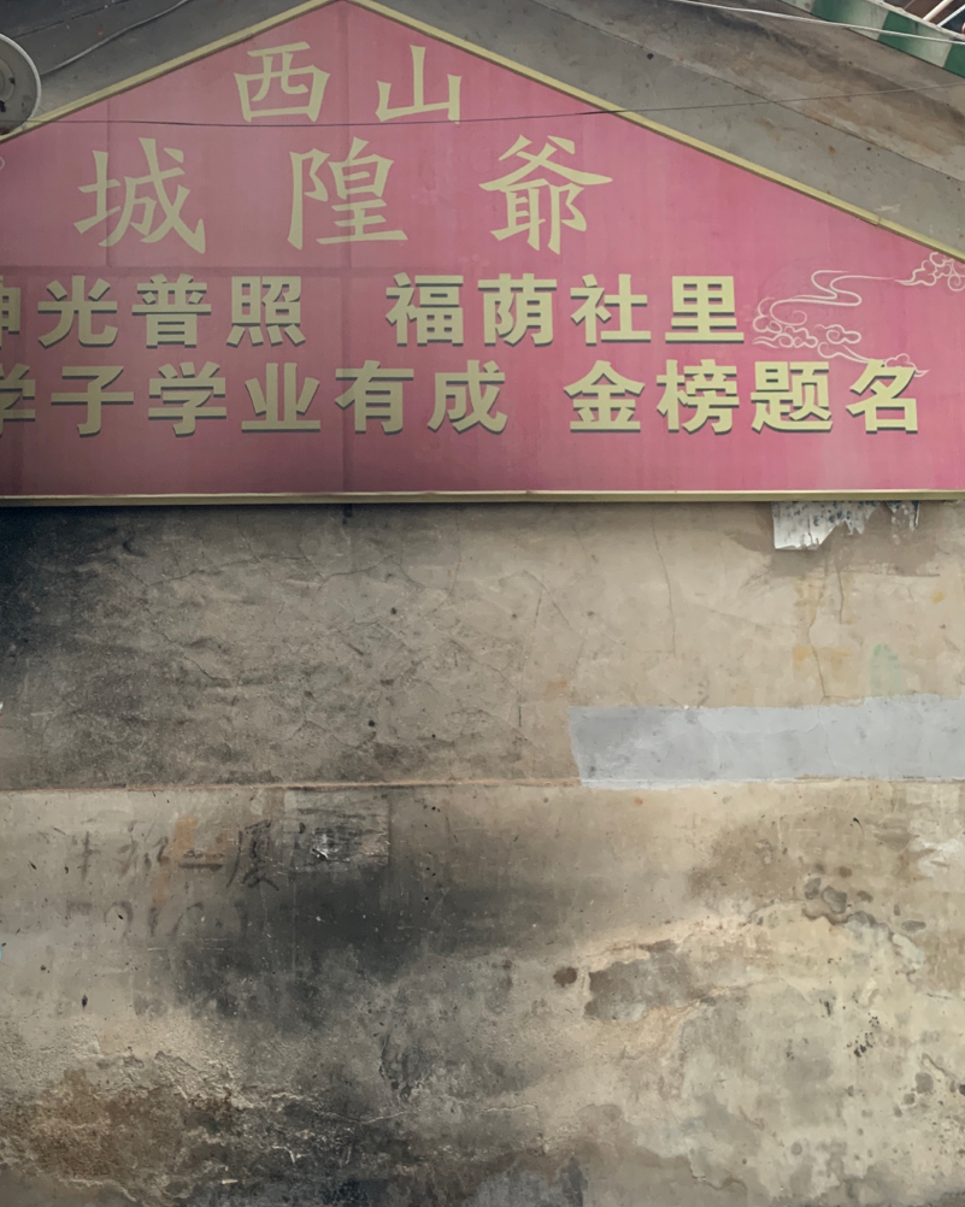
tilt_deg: +8.8
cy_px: 463
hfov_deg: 38.9
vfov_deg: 47.6
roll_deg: +0.6
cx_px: 362
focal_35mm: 38
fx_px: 1357
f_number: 1.8
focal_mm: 4.25
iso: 400
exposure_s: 1/56
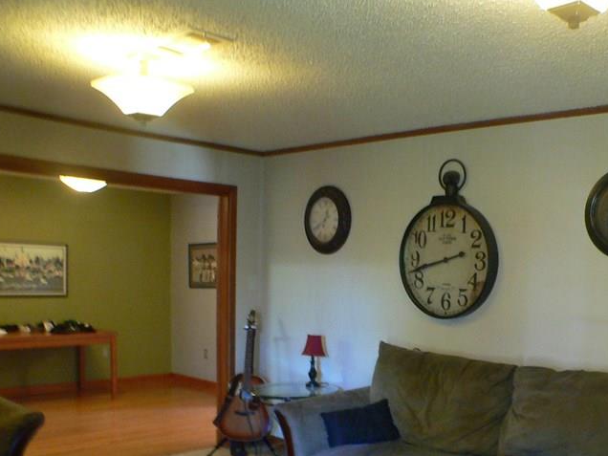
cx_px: 474
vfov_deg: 24.9
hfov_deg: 32.4
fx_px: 1019
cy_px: 351
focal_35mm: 58
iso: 200
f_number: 2.8
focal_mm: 6
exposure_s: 1/4
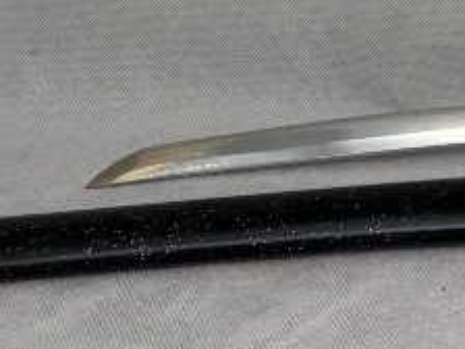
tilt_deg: -25.1
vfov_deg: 10.3
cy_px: -181
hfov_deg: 11.5
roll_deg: +2.8
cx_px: 1146
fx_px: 1867
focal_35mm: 139
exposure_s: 1/100
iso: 125
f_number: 1.6
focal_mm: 5.96
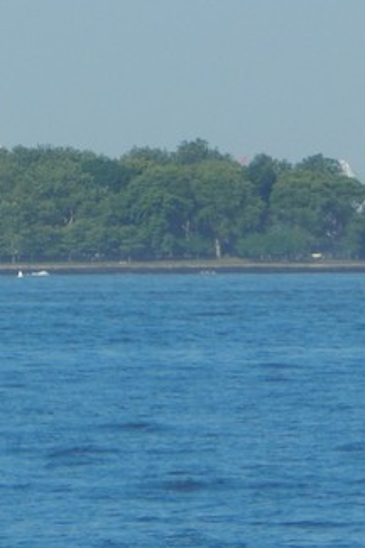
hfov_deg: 1.7
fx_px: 12592
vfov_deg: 2.5
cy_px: -20
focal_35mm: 828
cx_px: -311
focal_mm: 44.9
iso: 125
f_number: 5.6
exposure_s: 1/800
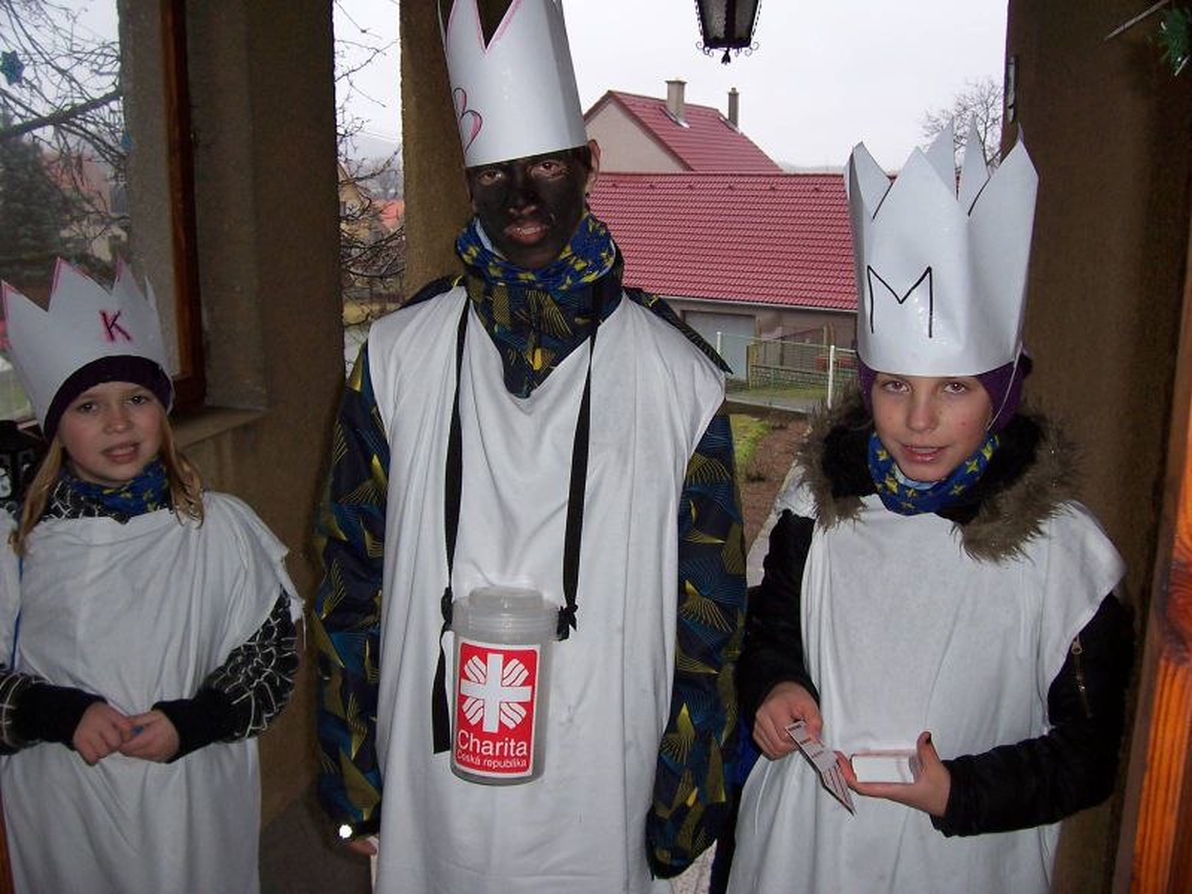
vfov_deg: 41.8
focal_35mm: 34
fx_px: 1171
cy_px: 447
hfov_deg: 54.0
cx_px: 596
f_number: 2.7
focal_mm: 5.6
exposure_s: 1/60
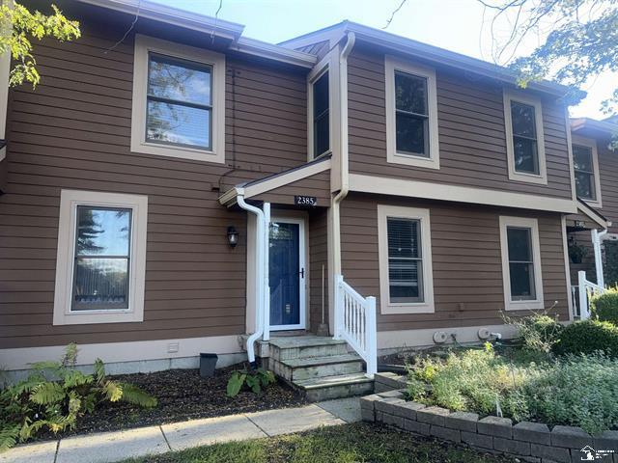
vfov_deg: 56.8
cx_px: 309
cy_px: 232
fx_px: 428
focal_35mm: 24
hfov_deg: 71.6
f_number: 1.78
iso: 64
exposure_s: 1/243
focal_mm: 6.76
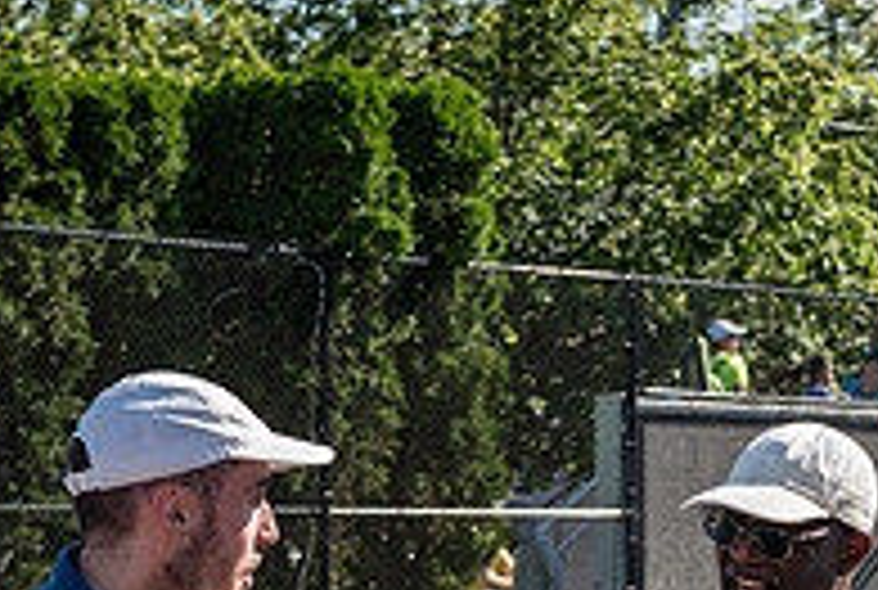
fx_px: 4278
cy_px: 815
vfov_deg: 7.8
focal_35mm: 175
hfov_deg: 11.6
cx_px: 854
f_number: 5
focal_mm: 55
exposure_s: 1/640
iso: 200
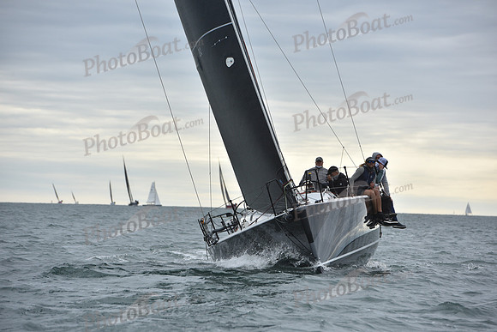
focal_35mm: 200
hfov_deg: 10.3
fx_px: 2762
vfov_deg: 6.9
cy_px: 166
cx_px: 248
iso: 400
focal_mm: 200
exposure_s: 1/1000
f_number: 7.1
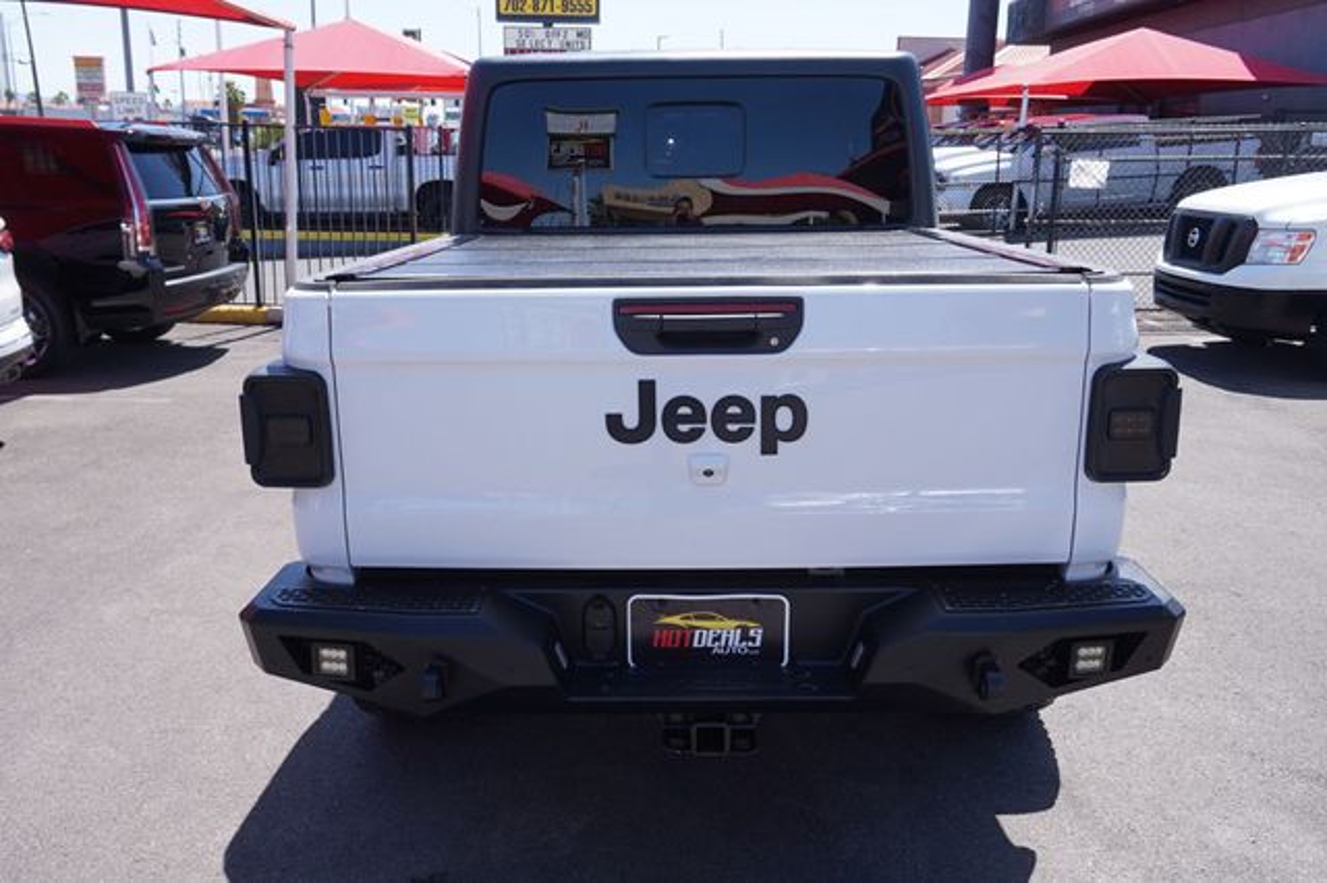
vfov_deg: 43.6
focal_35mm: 30
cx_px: 664
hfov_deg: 62.0
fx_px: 1105
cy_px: 442
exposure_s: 1/160
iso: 100
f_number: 7.1
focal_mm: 20
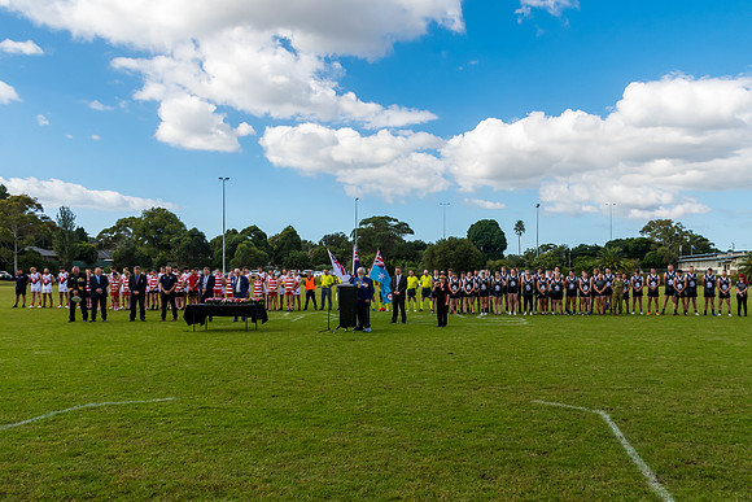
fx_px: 615
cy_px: 262
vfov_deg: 44.4
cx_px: 458
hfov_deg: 62.2
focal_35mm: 29
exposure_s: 1/2000
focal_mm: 16
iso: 400
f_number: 5.6
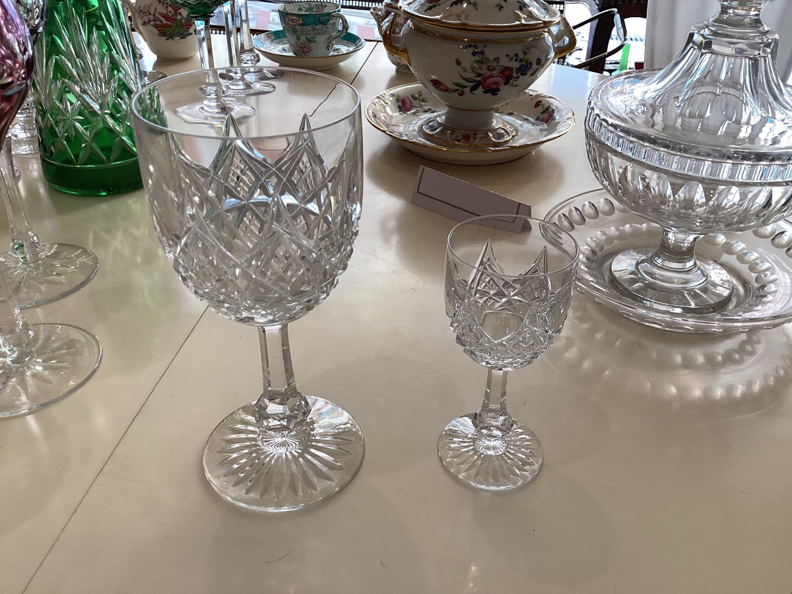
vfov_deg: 45.4
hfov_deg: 58.4
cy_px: 297
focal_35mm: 31
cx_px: 396
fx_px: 709
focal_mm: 3.3
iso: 64
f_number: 2.4
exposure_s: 1/50
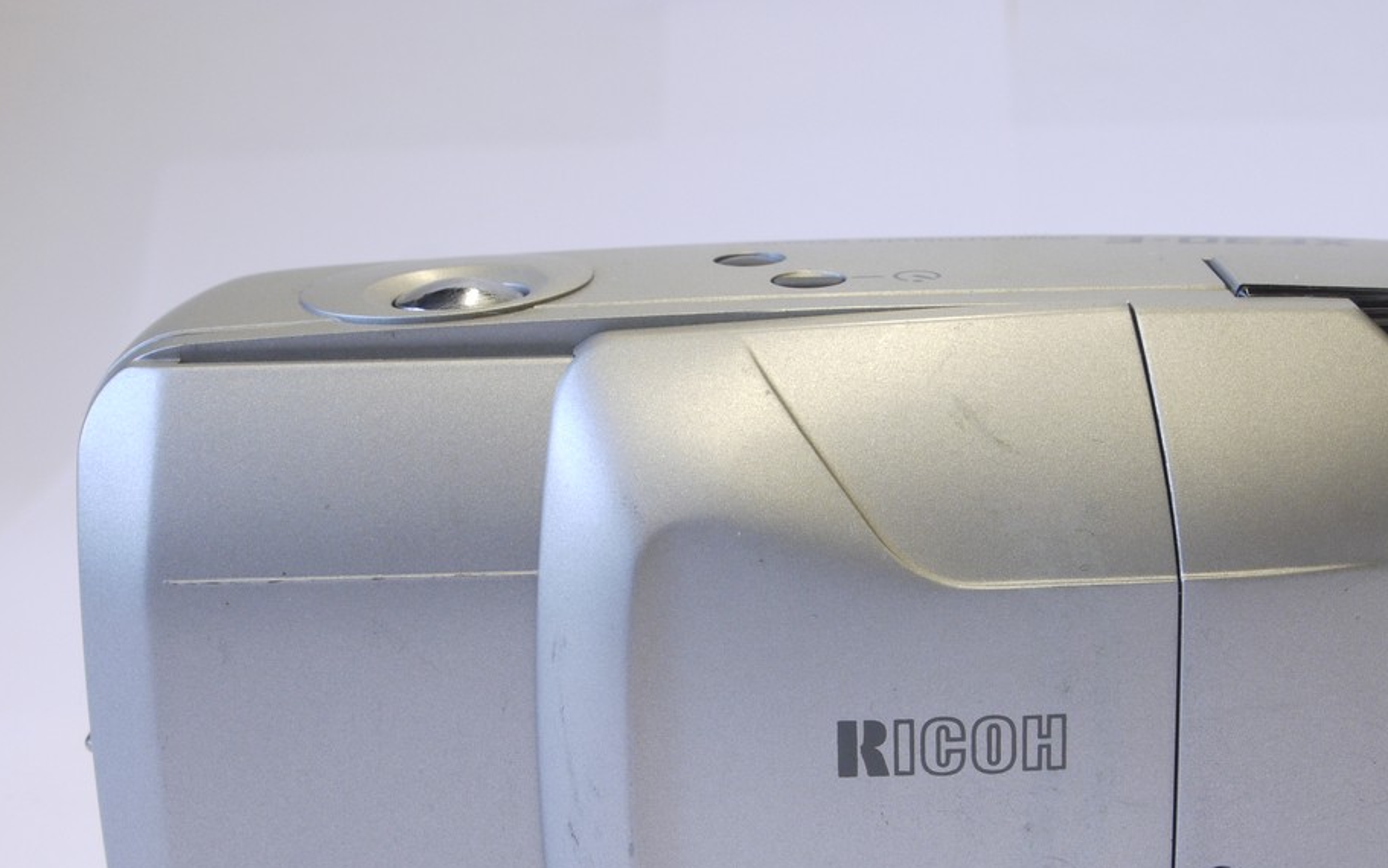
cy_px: 611
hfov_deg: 30.5
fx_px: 2535
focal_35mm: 67
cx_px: 852
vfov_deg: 19.3
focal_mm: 24
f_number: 11
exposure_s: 1/13
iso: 400
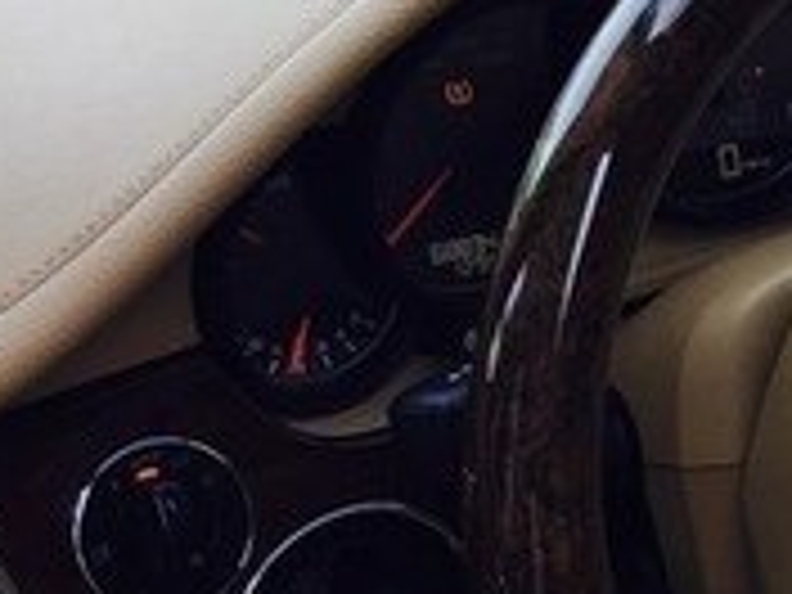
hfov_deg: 15.4
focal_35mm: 109
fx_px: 2494
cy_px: 461
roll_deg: -4.4
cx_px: 1458
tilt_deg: -29.8
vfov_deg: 13.5
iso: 32
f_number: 2.2
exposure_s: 1/158
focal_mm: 4.15
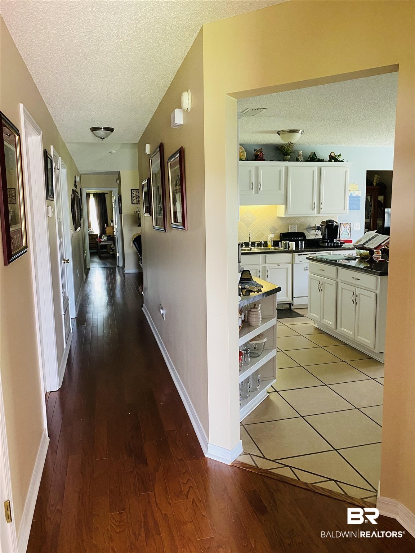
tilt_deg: -7.7
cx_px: 208
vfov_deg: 67.3
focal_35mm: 26
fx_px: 416
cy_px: 276
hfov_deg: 53.1
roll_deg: +1.1
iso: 400
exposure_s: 1/60
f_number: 1.8
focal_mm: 4.25
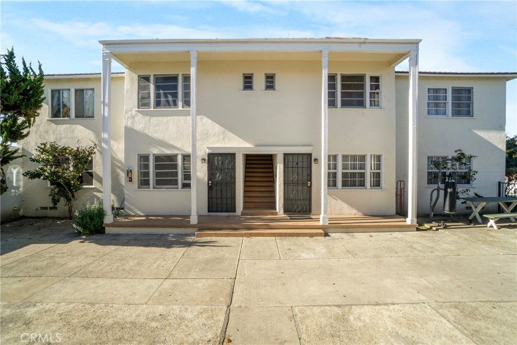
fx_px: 215
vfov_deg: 77.3
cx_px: 258
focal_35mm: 15
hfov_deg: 100.4
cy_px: 172
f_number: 22
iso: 100
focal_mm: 10
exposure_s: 1/30
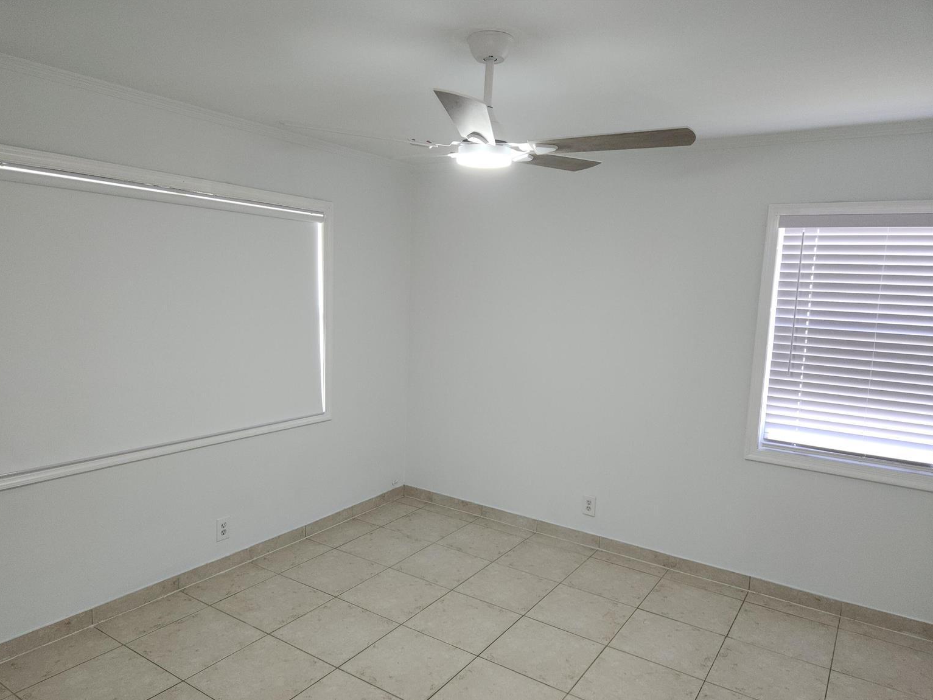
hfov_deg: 71.6
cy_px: 363
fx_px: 647
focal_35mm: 24
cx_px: 449
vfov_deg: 56.8
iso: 50
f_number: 1.8
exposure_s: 1/60
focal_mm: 5.4
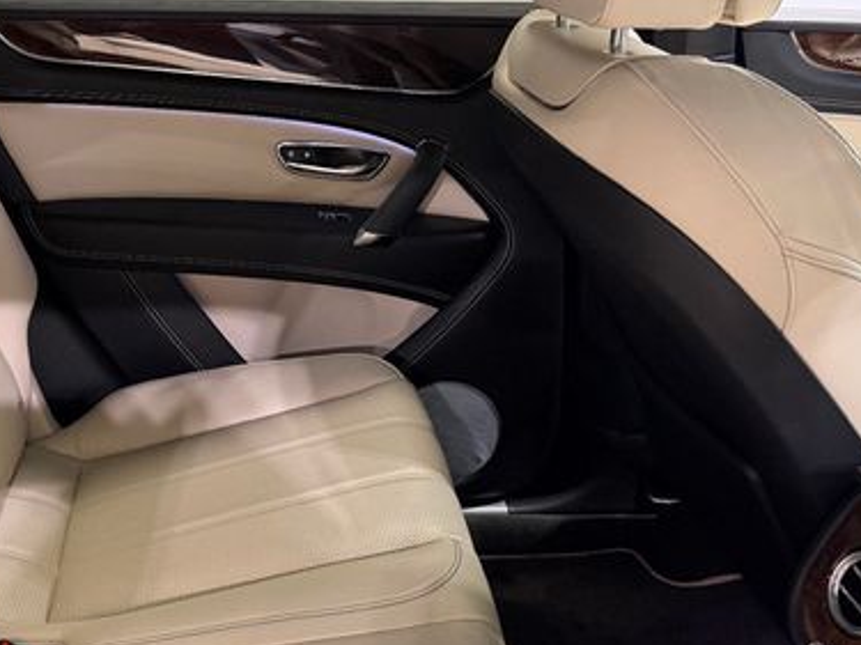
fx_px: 1019
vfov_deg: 34.6
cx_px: 266
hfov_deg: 44.9
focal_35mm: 41
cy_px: 181
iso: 400
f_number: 1.78
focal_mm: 6.76
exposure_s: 1/60
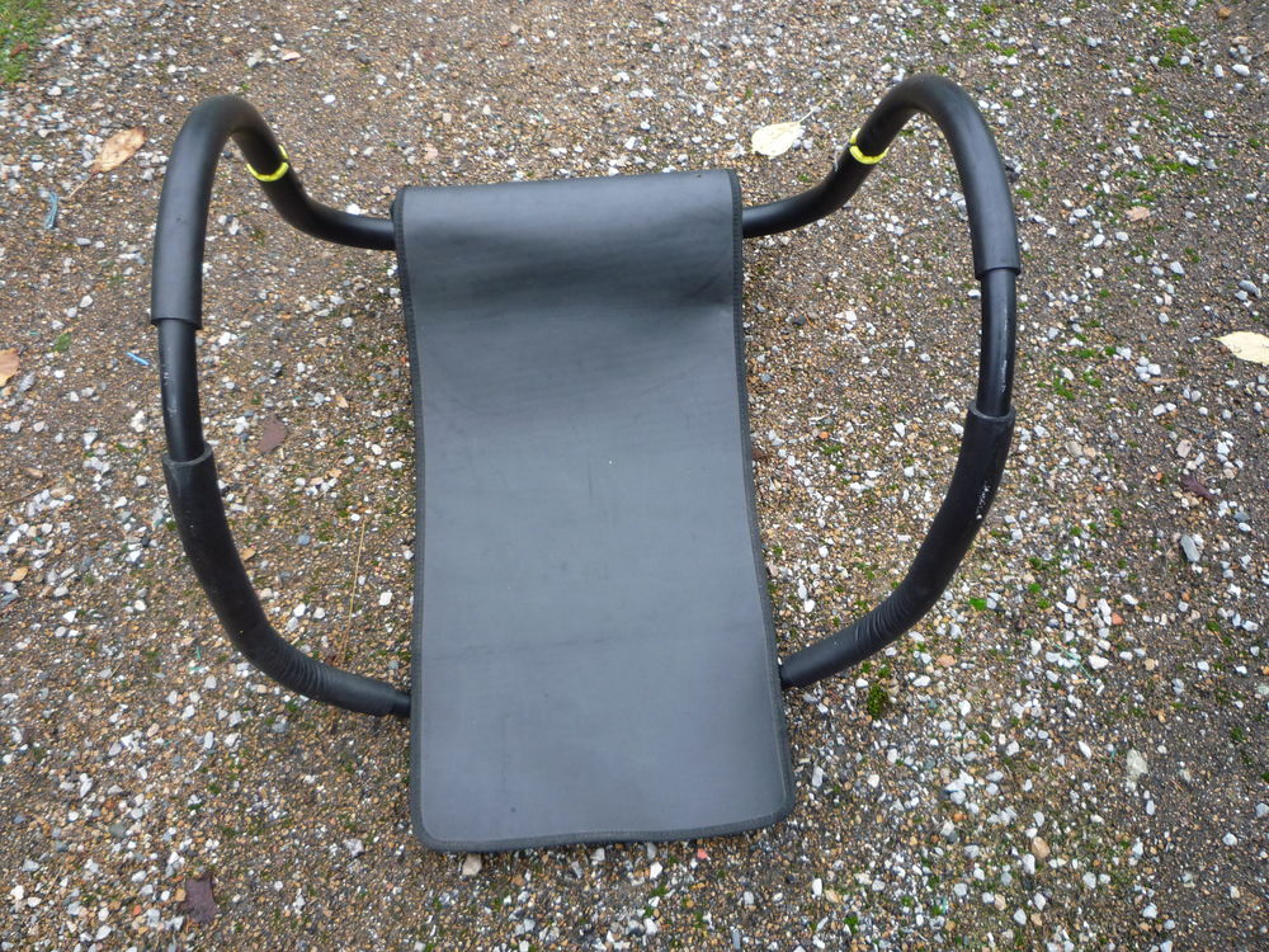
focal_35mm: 30
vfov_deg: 46.8
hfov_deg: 60.0
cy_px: 476
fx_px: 1100
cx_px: 634
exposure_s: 1/30
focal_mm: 5.2
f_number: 3.3
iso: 125
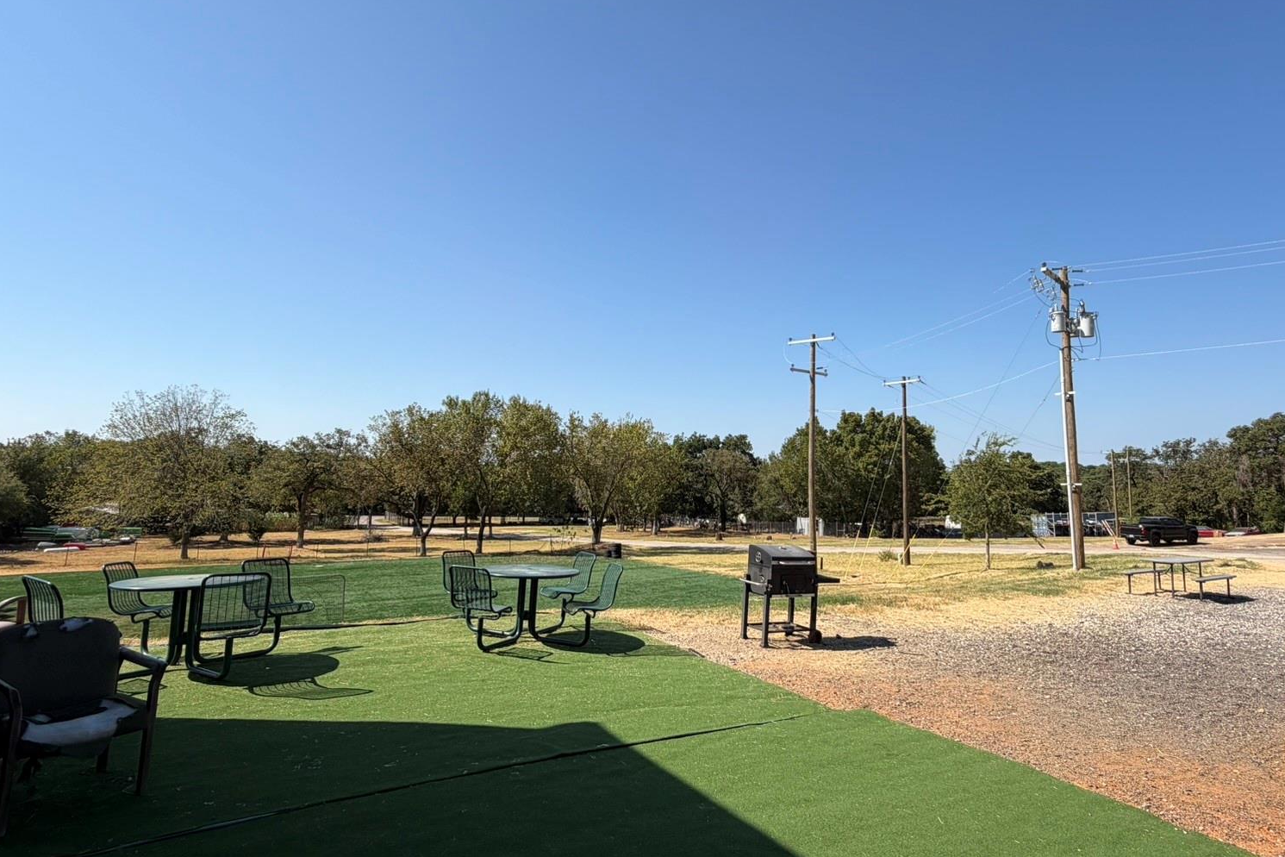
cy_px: 403
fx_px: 714
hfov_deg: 83.9
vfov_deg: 61.9
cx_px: 685
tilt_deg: +5.0
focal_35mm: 20
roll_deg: +0.5
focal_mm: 2.22
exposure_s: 1/853
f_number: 2.2
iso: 20
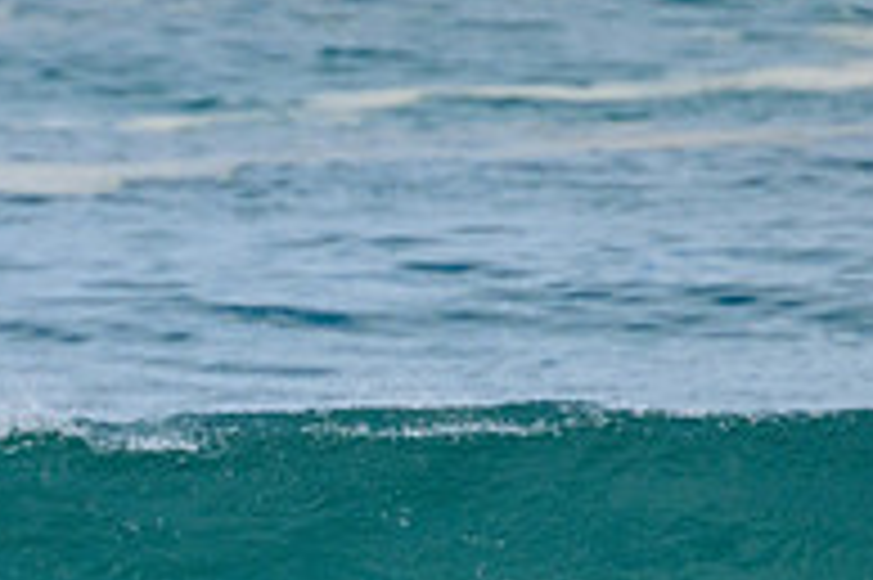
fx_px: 57931
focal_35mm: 2391
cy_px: 704
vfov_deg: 0.6
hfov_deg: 0.9
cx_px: -171
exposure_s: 1/2000
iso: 1000
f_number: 11
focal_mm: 800
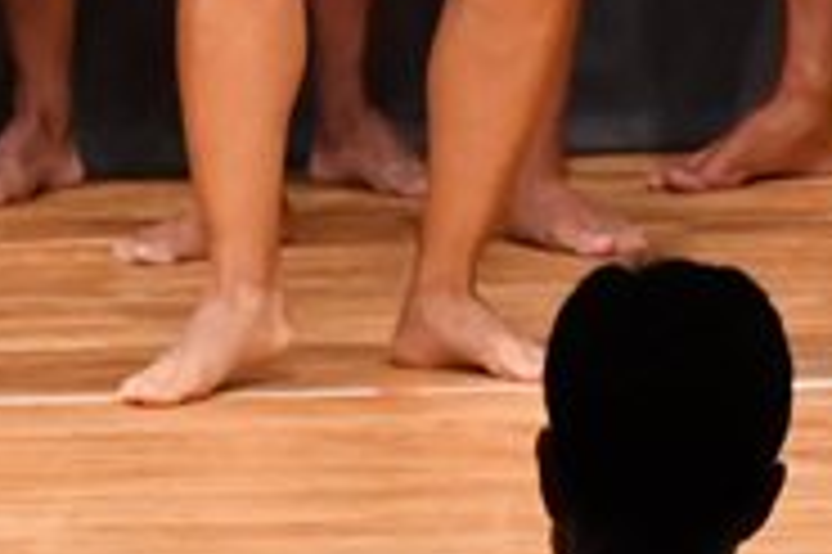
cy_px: -414
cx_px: 771
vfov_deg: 1.3
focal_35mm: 1069
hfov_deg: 1.9
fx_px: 24683
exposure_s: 1/400
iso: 9000
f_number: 5.6
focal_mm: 170
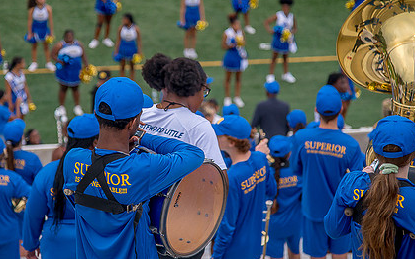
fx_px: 1674
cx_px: 175
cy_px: 97
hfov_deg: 14.1
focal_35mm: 148
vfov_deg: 8.9
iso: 400
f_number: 4
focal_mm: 105
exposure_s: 1/250
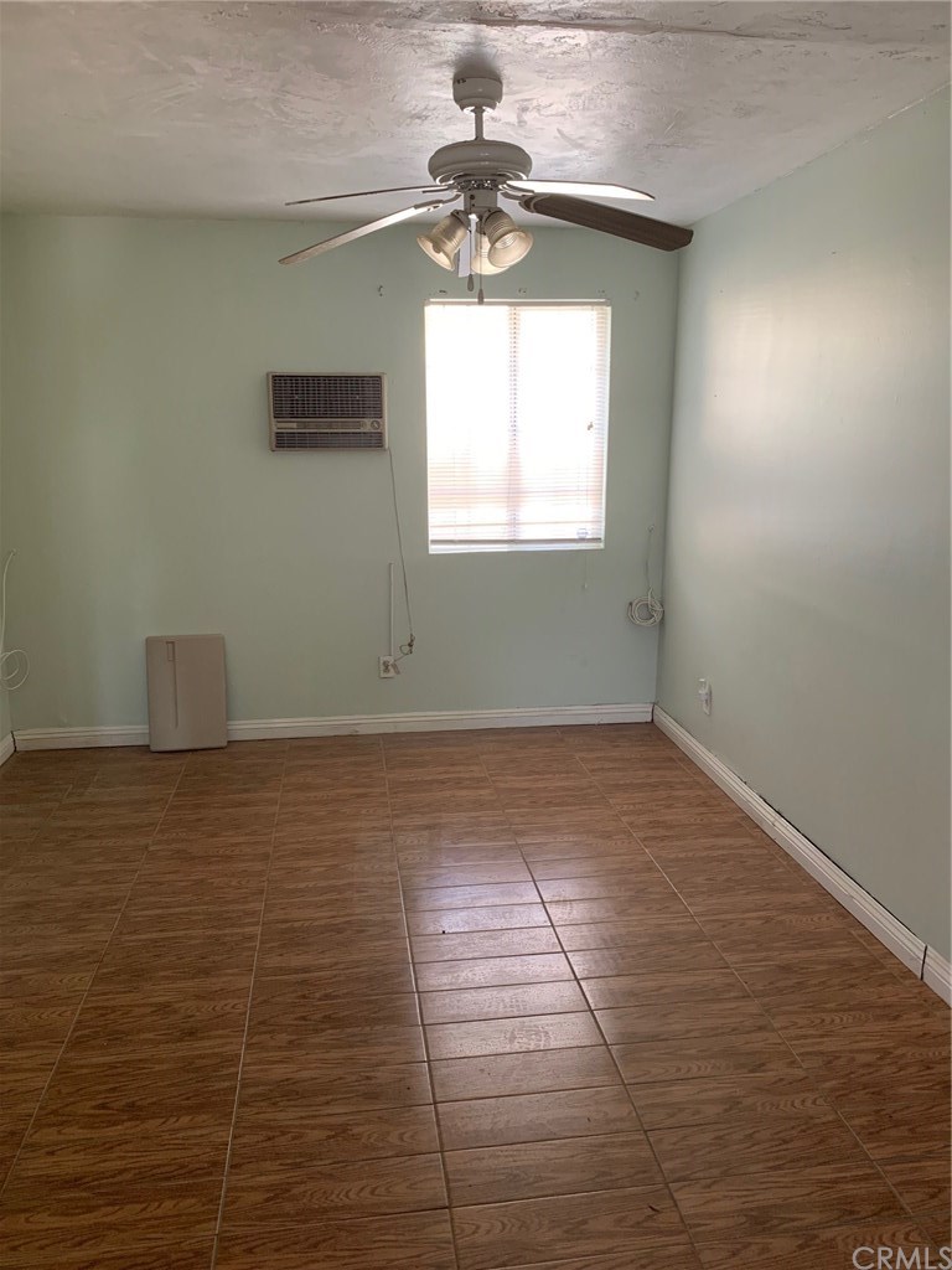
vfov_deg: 67.3
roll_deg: +1.1
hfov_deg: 53.1
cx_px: 476
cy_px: 635
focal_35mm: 26
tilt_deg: -10.7
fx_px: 953
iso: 160
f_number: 1.8
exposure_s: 1/60
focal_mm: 4.25
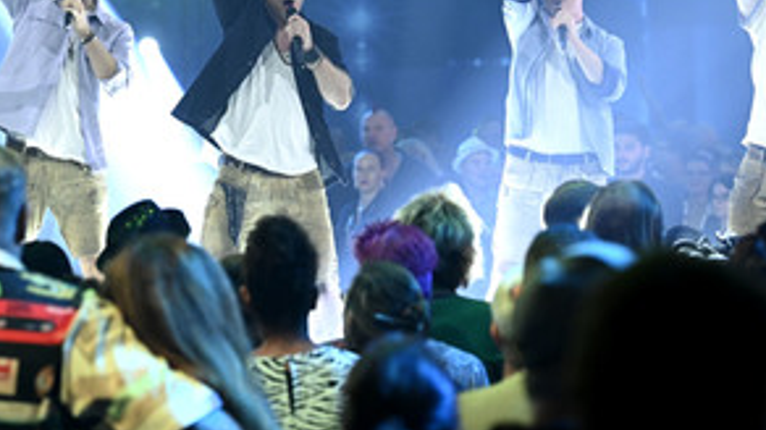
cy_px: 94
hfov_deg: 10.9
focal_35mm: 197
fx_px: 4000
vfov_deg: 6.2
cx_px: 272
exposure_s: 1/800
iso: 6400
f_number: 4.5
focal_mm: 122
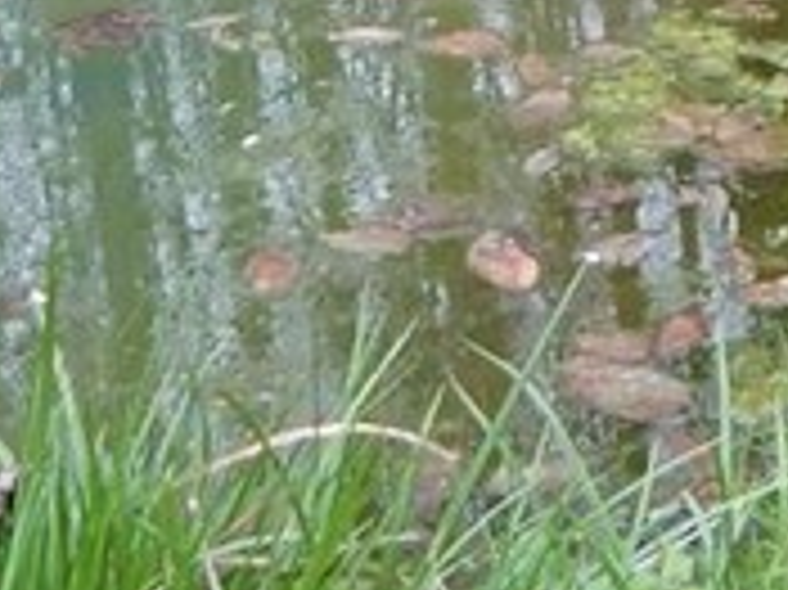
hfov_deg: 14.9
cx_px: 905
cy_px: -995
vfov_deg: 9.6
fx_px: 2935
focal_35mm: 129
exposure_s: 1/50
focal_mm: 4
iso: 125
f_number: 3
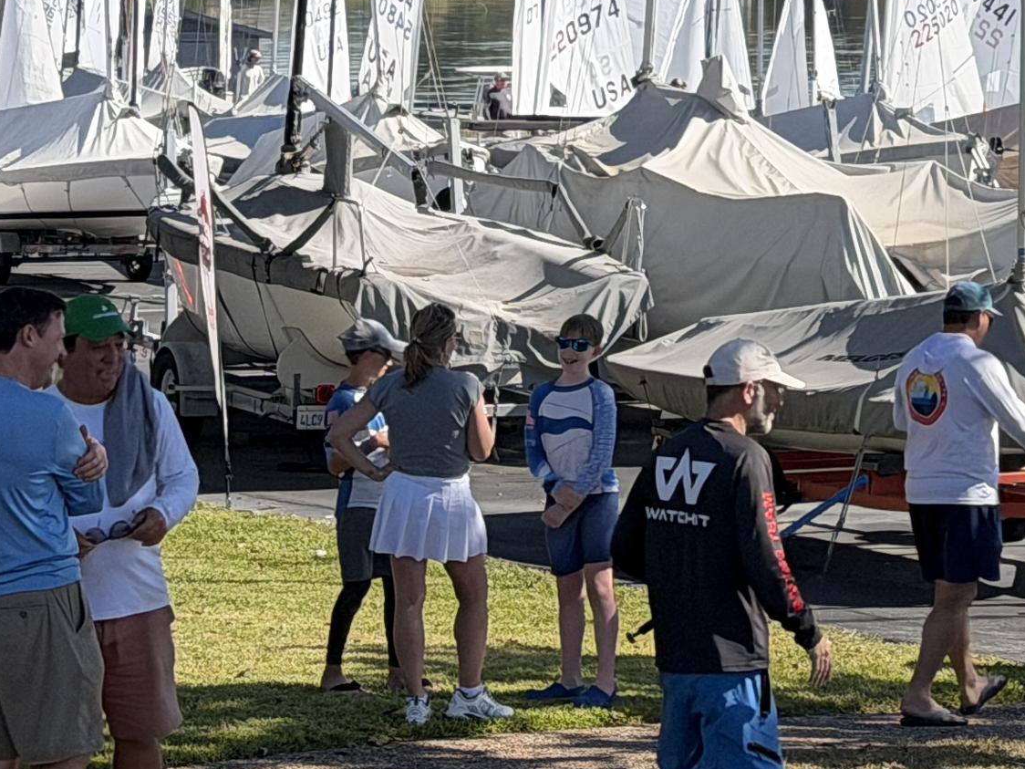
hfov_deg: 11.8
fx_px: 4856
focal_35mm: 164
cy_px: -306
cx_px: 1279
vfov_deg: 8.9
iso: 64
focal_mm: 6.76
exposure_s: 1/4587
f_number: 1.78
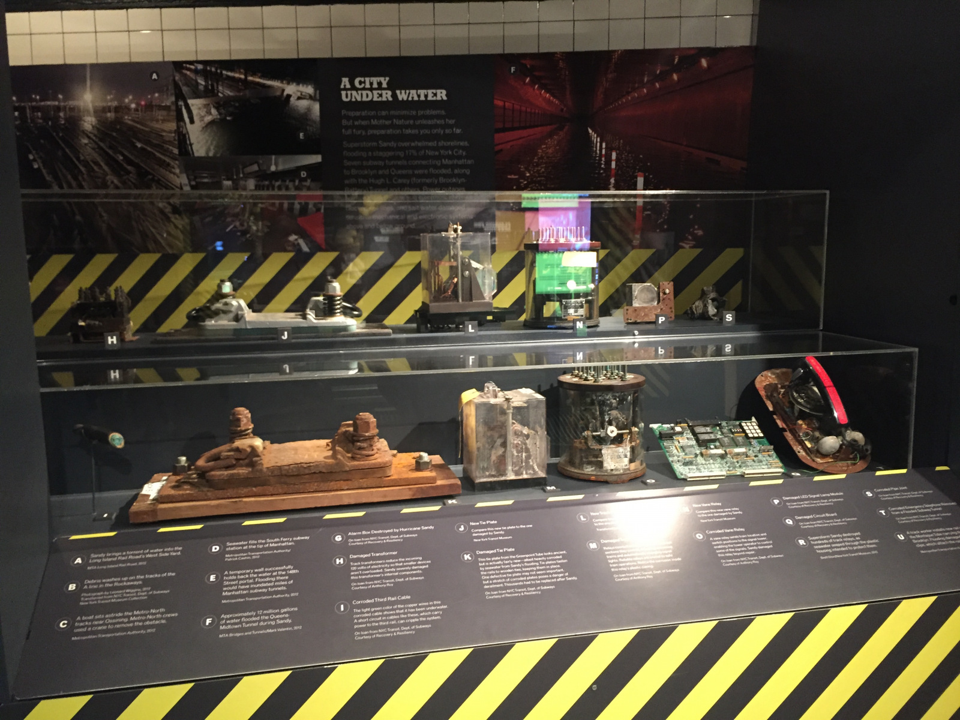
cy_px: 360
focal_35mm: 29
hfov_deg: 61.7
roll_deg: -0.2
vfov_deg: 48.2
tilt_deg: -7.2
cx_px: 480
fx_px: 804
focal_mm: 4.15
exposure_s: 1/17
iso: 250
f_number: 2.2
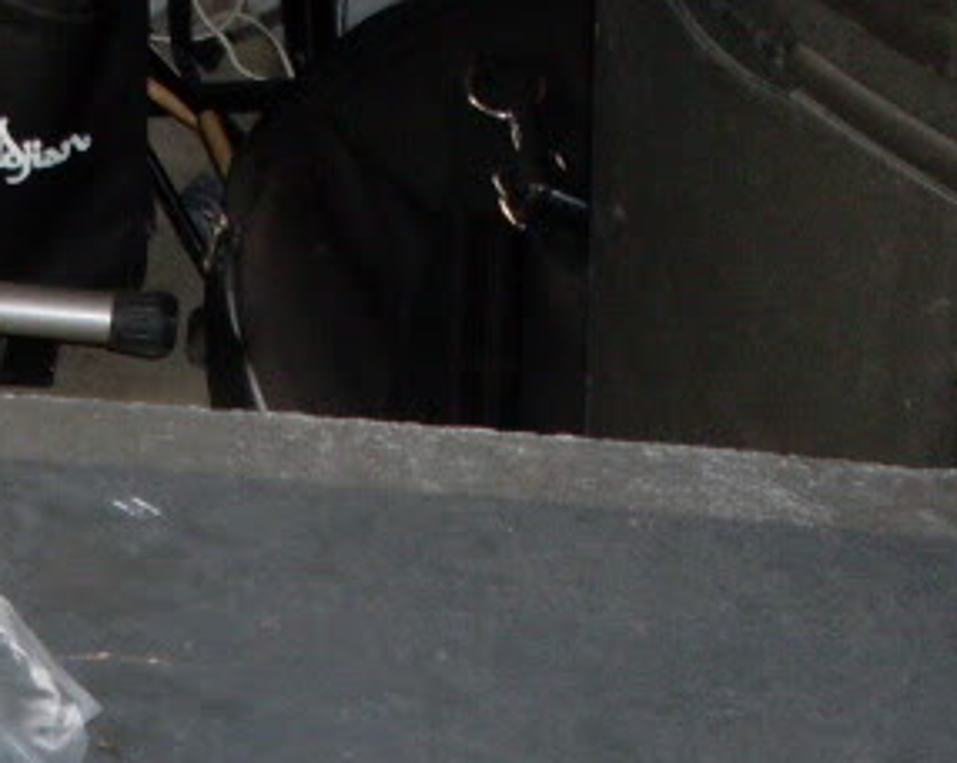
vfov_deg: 11.2
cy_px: 1068
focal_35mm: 133
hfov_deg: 14.1
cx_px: -147
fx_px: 3762
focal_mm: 6.3
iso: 100
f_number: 2.8
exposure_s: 1/45
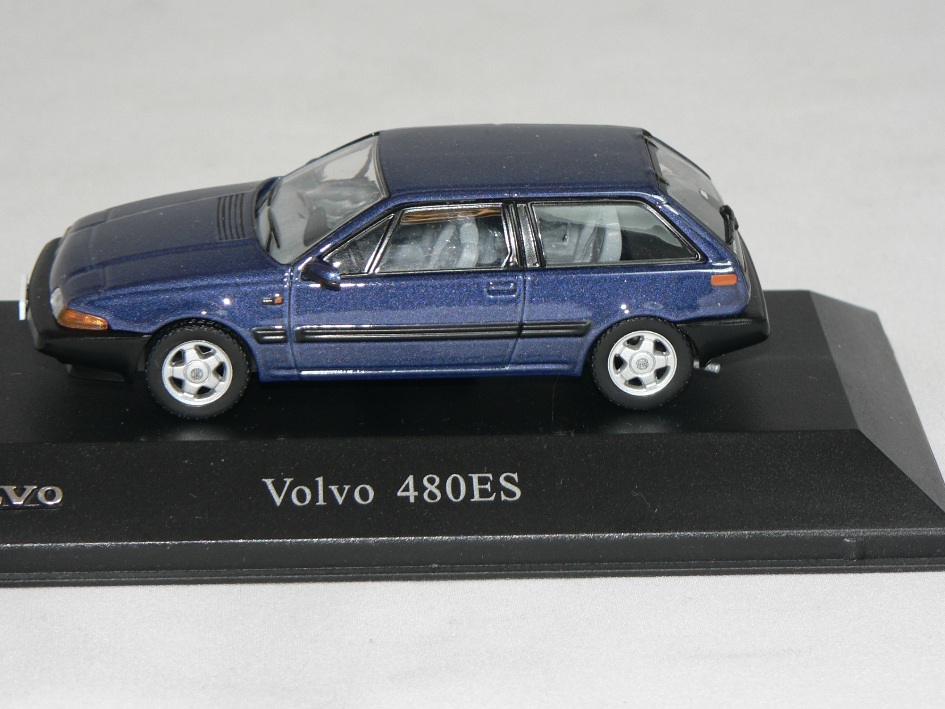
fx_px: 4095
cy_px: 294
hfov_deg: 13.2
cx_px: 449
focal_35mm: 150
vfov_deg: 9.9
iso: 80
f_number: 3.2
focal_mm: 20.7
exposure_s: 1/60
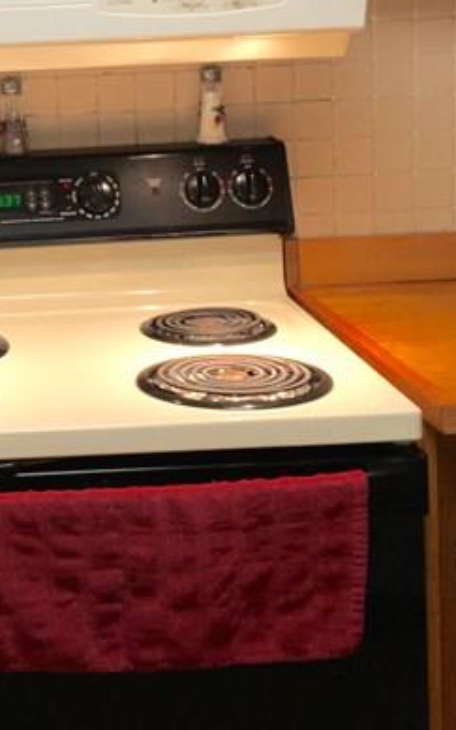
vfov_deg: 24.9
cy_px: 101
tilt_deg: -9.1
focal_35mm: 81
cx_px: -223
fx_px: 1611
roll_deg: +2.7
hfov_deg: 15.0
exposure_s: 1/49
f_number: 2.2
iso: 25
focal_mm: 4.15
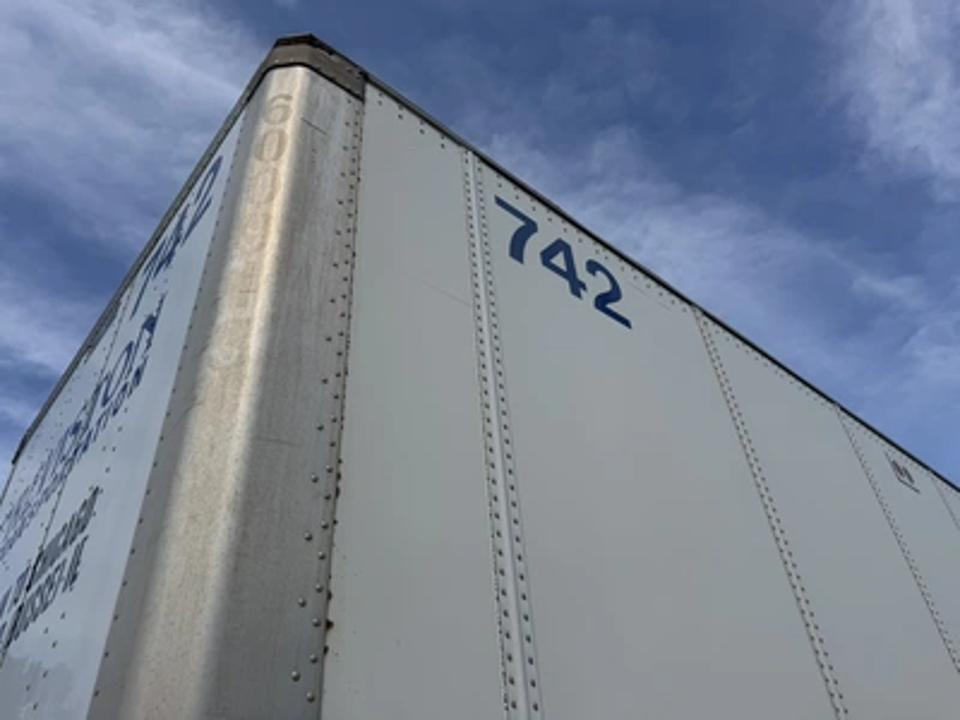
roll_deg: -0.1
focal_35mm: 24
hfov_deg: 71.6
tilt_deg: +35.8
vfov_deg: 56.8
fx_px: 666
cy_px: 360
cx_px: 480
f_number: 1.78
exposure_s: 1/6711
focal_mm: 6.76
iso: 80
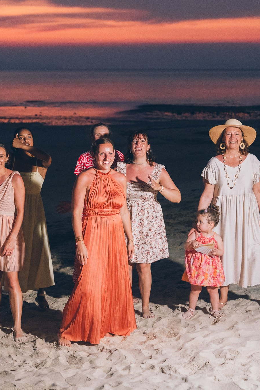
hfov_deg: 16.5
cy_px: 180
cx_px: 28
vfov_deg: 24.8
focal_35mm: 82
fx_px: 888
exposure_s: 1/250
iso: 4000
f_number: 2.5
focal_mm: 50
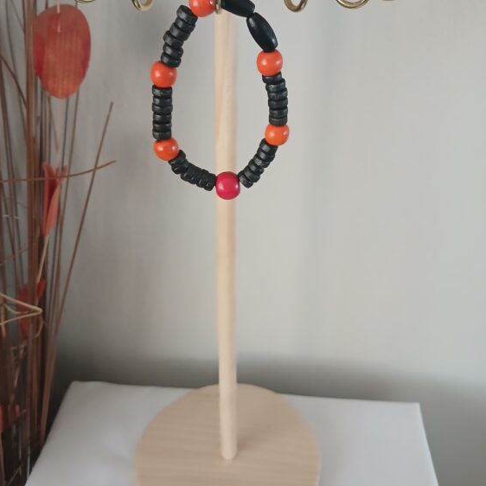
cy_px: 221
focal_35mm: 34
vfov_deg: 48.4
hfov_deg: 48.4
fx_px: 540
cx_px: 236
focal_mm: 3.98
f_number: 1.8
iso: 200
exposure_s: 1/33.3
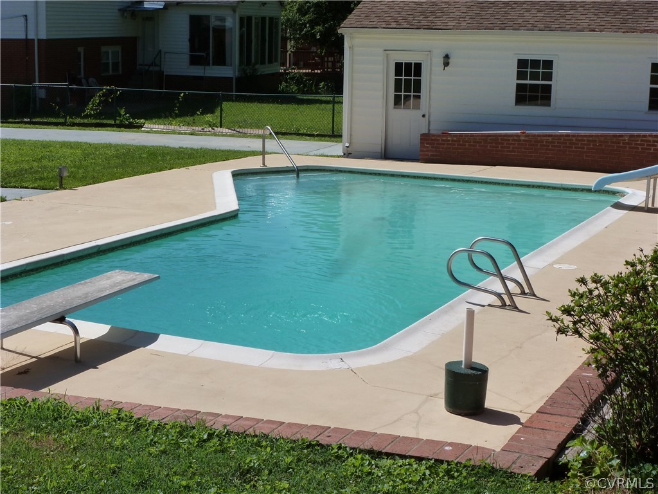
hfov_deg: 31.7
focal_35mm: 61
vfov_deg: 24.0
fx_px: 1160
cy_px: 247
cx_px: 329
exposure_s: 1/640
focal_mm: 10.9
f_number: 5.6
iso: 160
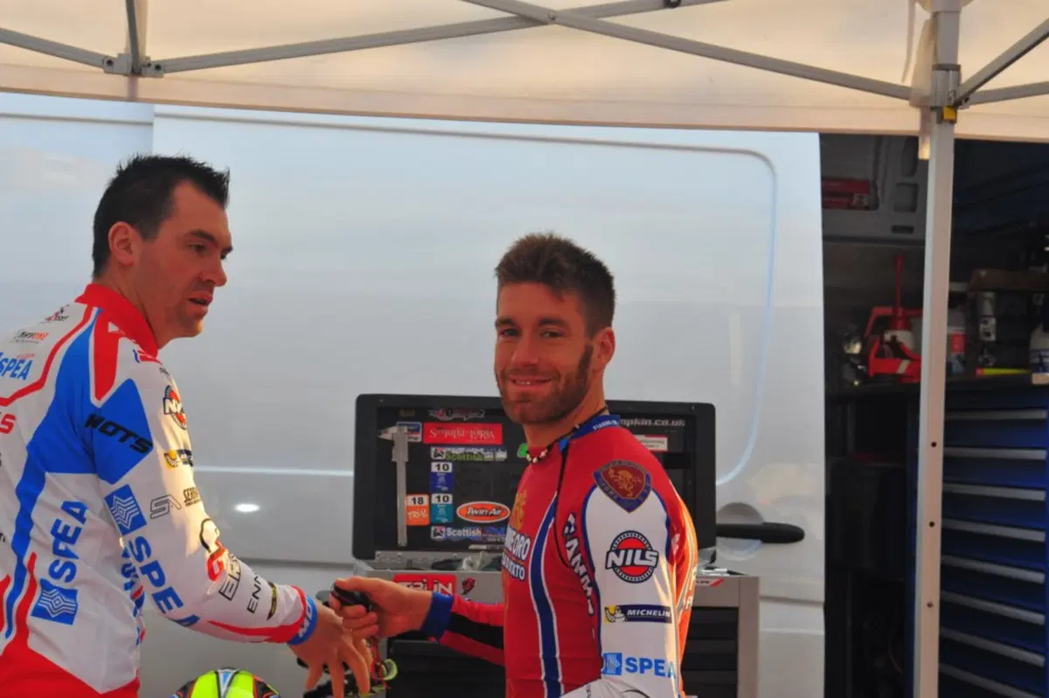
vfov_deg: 19.4
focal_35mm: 70
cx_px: 524
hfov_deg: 28.9
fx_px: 2038
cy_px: 349
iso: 800
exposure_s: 1/250
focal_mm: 70
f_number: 10
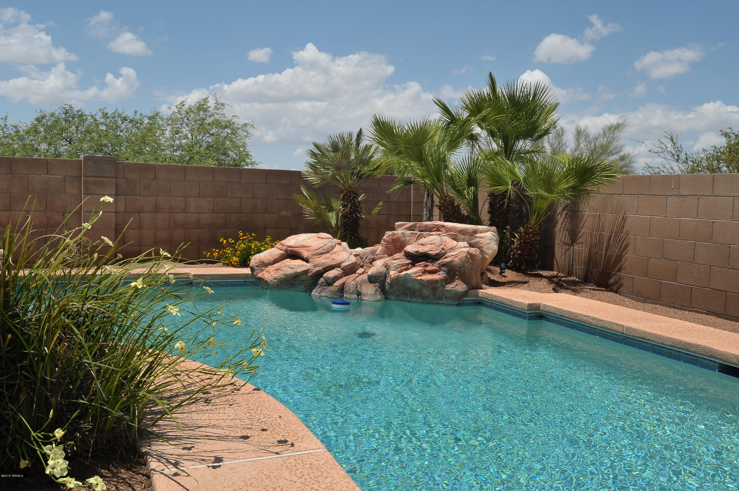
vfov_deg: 37.8
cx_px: 370
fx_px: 718
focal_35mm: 35
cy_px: 246
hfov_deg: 54.5
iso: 250
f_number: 14
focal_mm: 35
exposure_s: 1/320
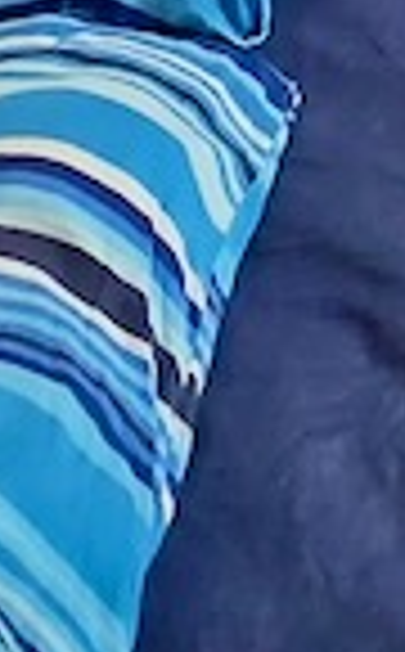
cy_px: -1187
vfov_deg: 11.6
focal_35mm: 122
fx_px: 2165
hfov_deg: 10.0
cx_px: 774
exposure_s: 1/50
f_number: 2.2
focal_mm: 1.7
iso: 100
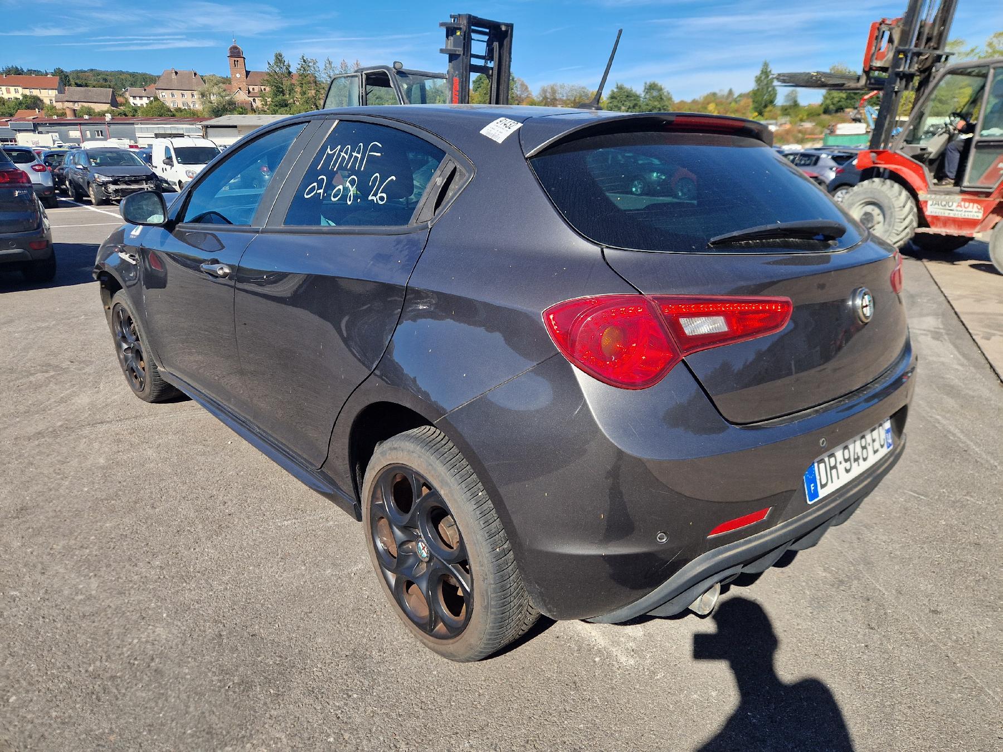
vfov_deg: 58.9
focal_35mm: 23
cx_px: 502
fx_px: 666
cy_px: 376
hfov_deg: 73.9
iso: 50
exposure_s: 1/1111
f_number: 1.8
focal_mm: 5.4
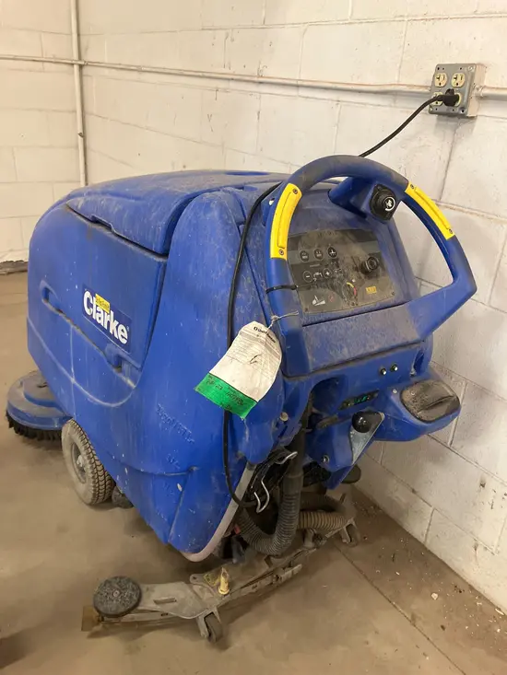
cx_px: 254
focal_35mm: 28
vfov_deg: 63.4
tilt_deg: -25.1
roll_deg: -4.5
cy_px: 338
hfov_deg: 49.8
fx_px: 547
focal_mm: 3.99
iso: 320
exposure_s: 1/60
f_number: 1.8
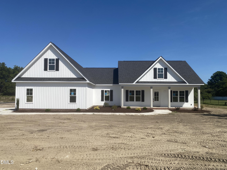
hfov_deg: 67.3
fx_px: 170
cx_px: 114
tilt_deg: +3.6
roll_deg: -1.0
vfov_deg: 53.1
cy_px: 85
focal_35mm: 26
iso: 32
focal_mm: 4.25
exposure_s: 1/4608
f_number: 1.8
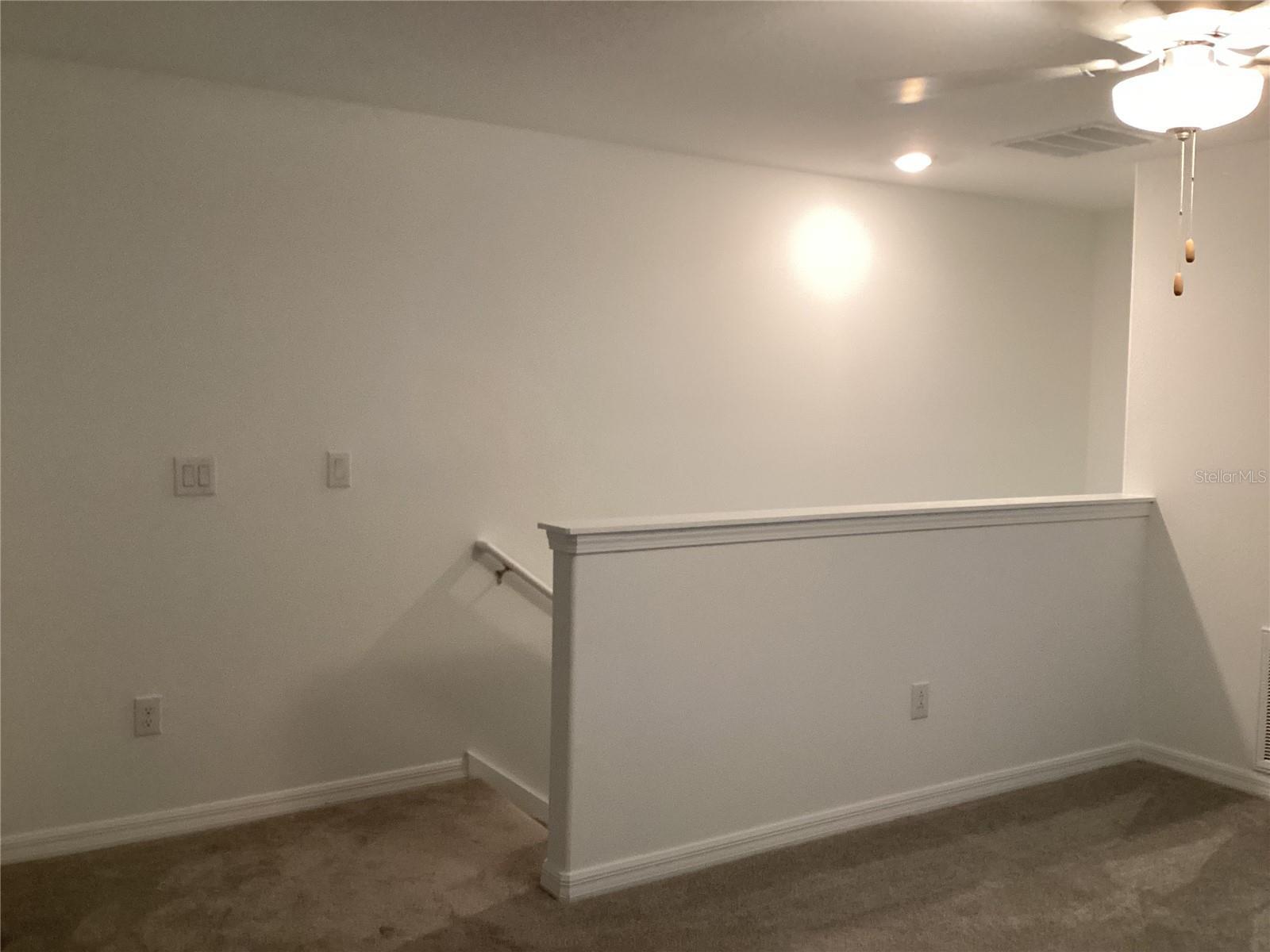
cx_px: 635
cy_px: 476
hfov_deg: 58.4
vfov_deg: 45.4
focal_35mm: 31
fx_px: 1137
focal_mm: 3.3
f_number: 2.4
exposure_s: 1/60
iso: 200
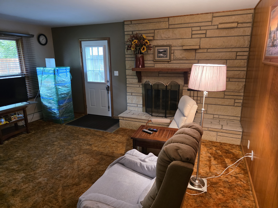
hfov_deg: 73.9
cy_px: 104
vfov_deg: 58.9
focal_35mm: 23
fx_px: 185
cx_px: 139
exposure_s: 1/120
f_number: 1.7
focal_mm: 6.3
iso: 800
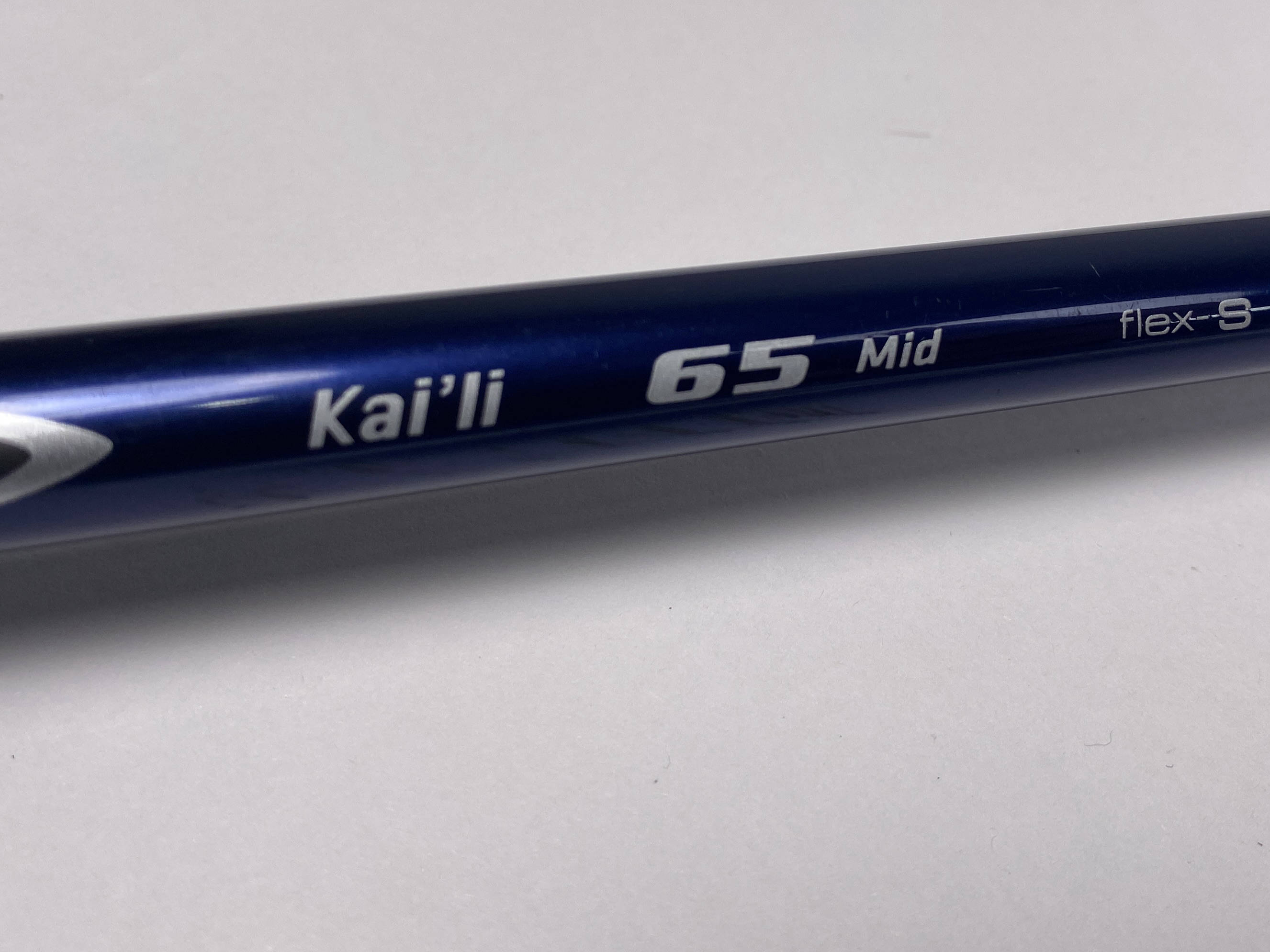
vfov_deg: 37.5
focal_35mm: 38
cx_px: 739
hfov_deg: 48.8
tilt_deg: -49.8
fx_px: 1394
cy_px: 355
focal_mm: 4.25
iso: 32
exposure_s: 1/506
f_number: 1.8
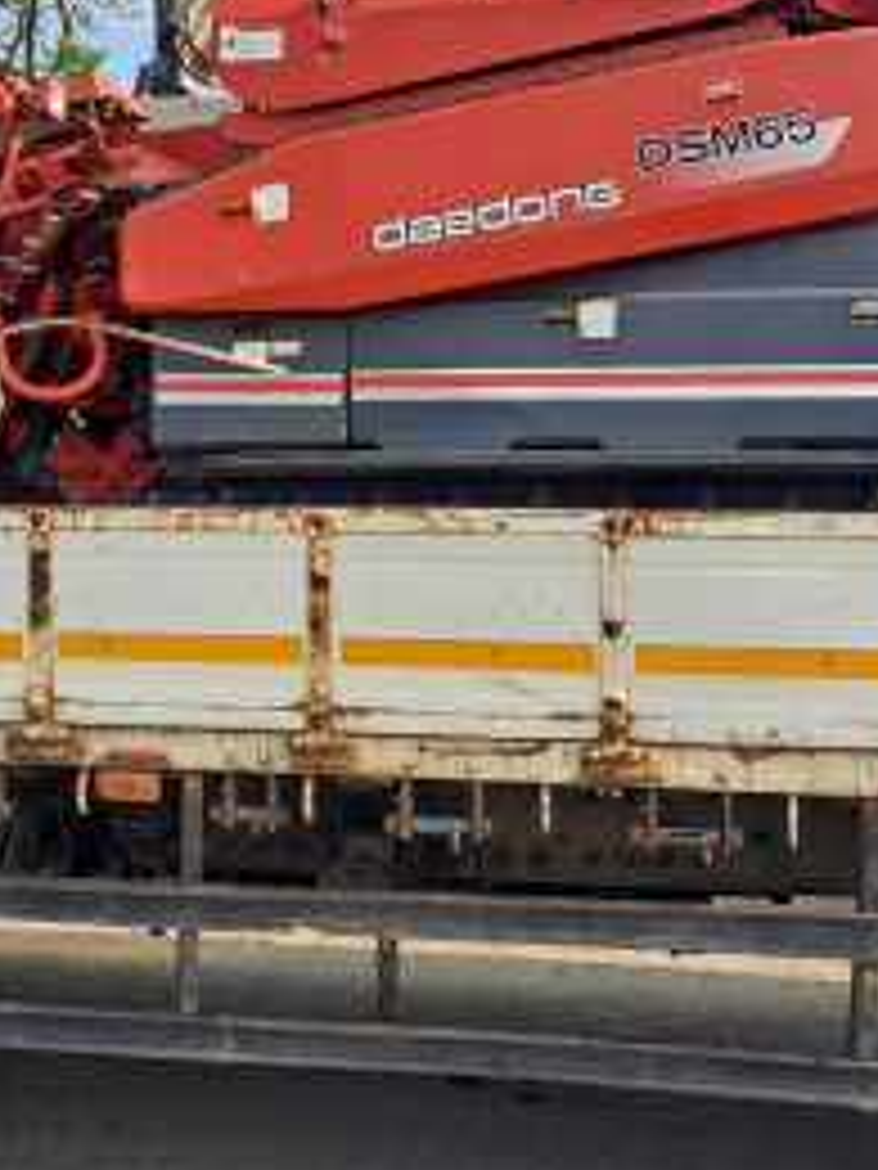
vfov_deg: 36.4
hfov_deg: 28.0
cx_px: 482
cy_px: 376
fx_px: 1759
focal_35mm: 52
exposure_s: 1/960
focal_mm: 4.6
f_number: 2
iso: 32
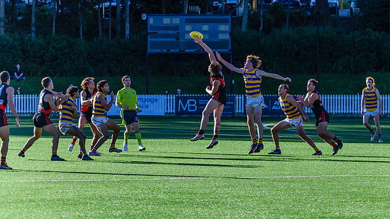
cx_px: 221
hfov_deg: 8.5
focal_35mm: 253
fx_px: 2611
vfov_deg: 4.8
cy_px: 84
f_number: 5.3
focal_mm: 210
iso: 800
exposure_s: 1/2000
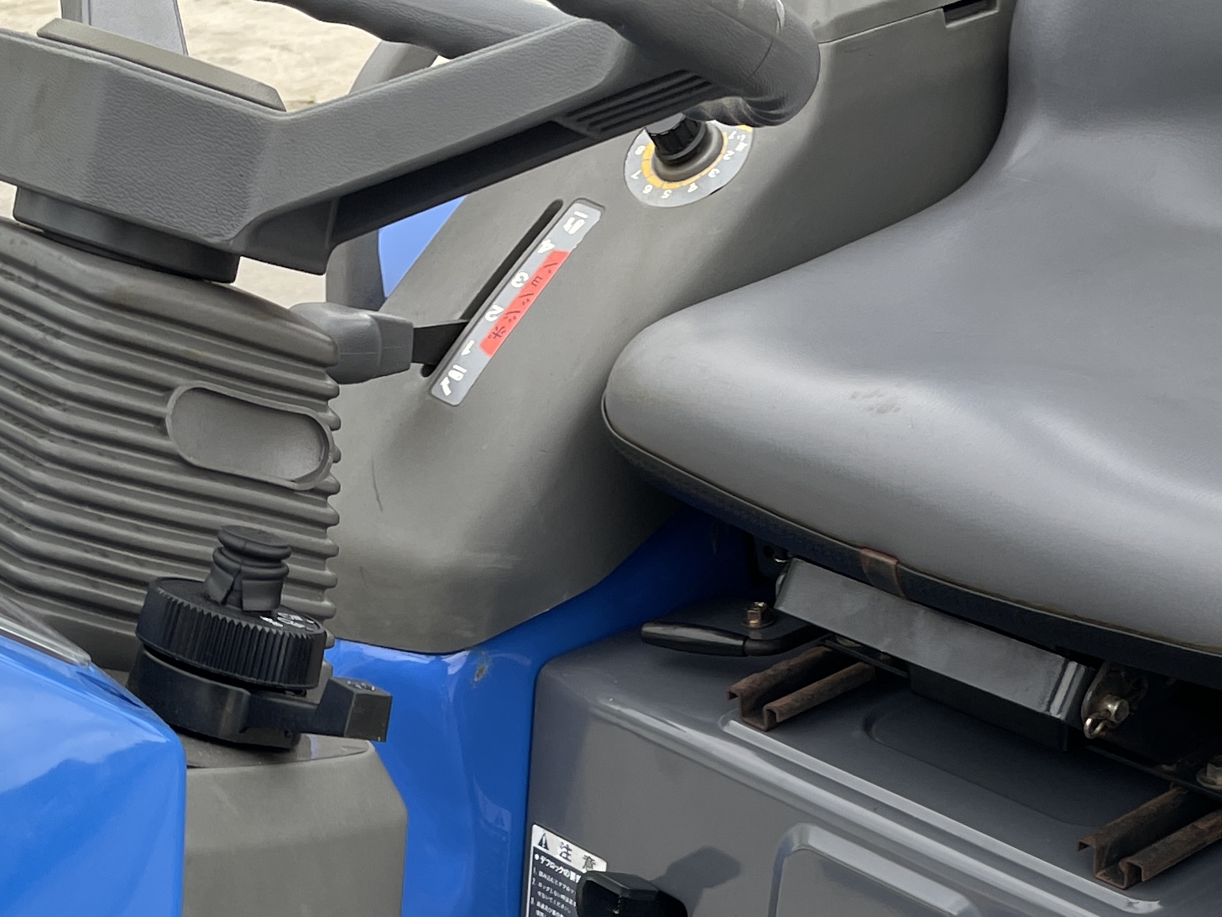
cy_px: 1201
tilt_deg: -36.5
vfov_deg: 18.9
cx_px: 722
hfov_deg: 27.0
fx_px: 2542
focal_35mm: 72
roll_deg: +6.5
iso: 32
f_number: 1.6
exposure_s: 1/302
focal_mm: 4.2
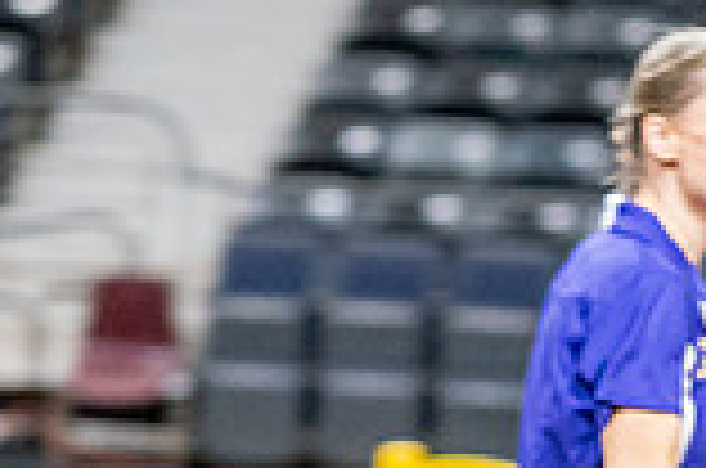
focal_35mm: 378
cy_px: 817
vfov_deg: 3.6
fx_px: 7398
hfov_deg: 5.5
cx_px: 315
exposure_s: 1/250
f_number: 2.8
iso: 6400
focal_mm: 102
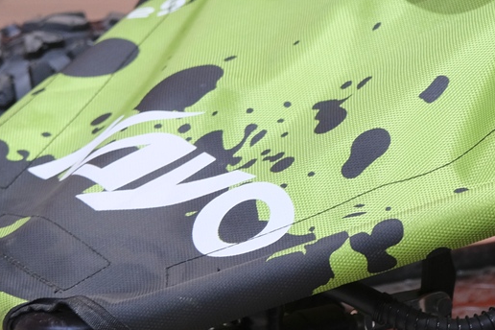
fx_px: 2516
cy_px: 45
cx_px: 477
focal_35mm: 183
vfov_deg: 7.5
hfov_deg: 11.1
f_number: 4
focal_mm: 39.3
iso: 1000
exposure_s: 1/100
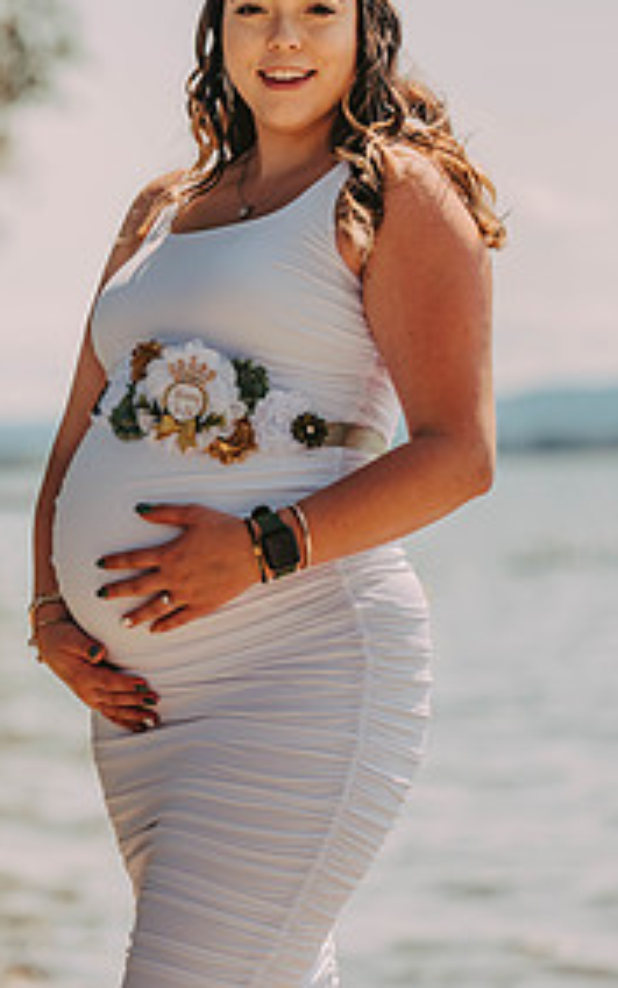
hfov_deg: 7.7
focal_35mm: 170
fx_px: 4579
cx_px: 126
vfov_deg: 12.3
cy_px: 503
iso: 250
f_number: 2.8
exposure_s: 1/4000
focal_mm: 105
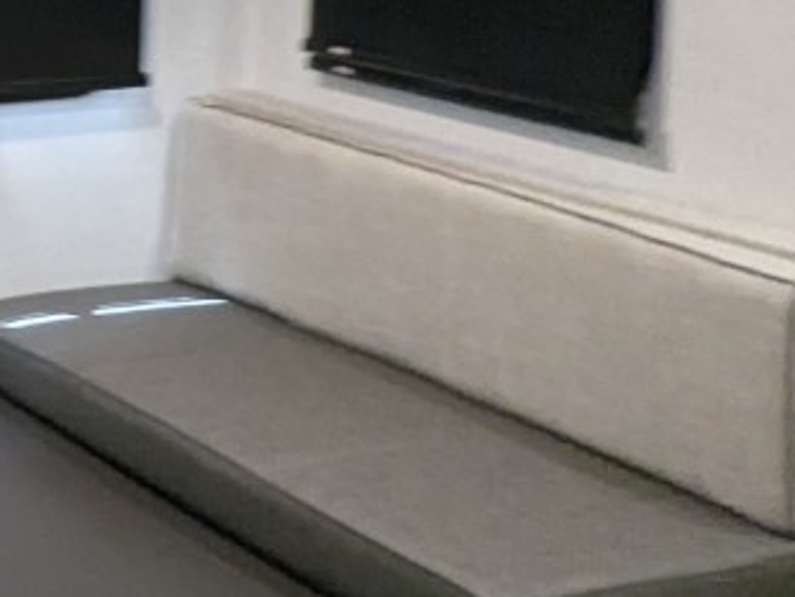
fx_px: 1655
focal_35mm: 72
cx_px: -496
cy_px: -77
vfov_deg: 19.5
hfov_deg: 21.3
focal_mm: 2.35
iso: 458
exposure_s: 1/81
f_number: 2.2
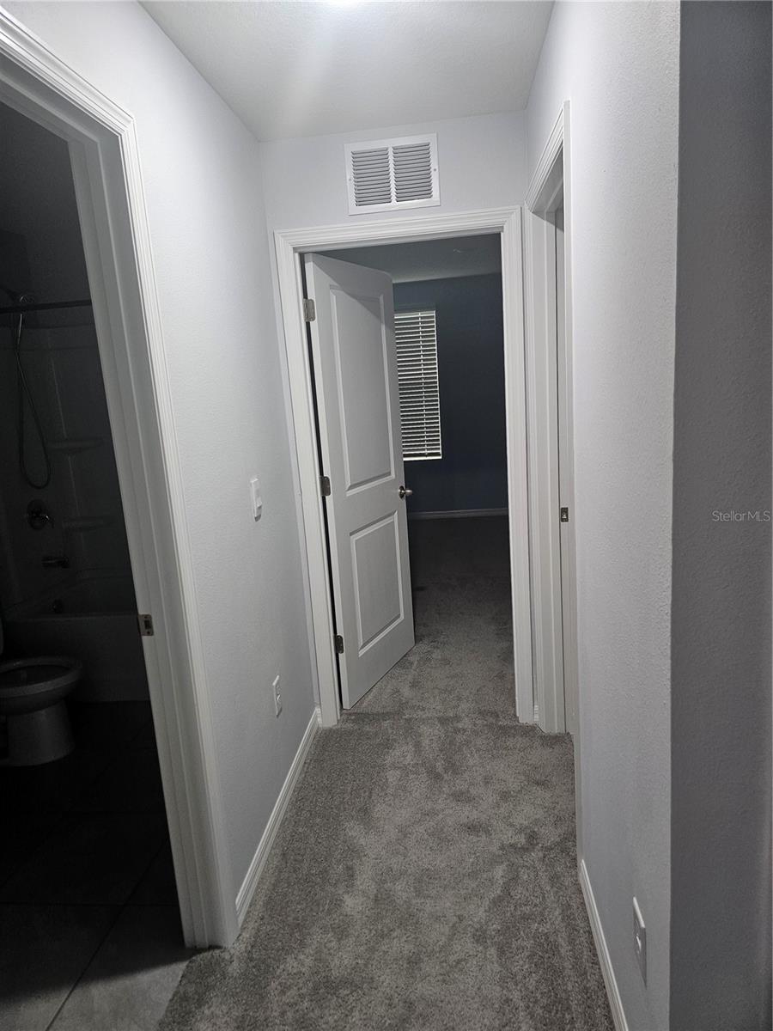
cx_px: 386
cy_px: 516
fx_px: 685
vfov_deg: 73.9
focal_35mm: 23
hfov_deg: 58.9
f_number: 1.7
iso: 250
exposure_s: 1/120
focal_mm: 6.3
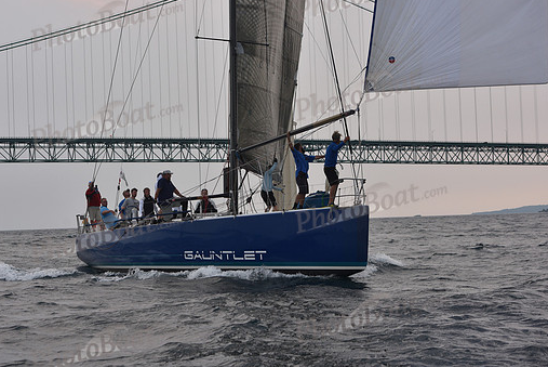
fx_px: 1219
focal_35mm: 80
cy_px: 164
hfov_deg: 25.3
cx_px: 240
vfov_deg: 17.1
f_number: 5
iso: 250
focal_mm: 70
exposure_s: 1/640
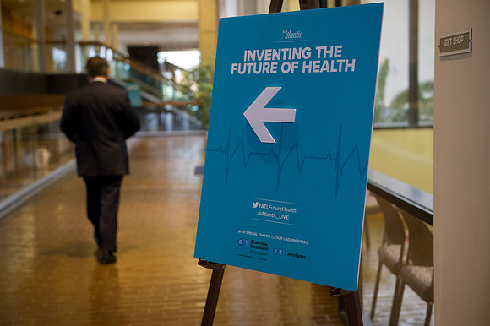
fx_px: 762
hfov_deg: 35.7
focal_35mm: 56
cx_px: 245
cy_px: 163
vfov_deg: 24.2
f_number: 4
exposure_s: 1/80
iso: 2500
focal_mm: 56
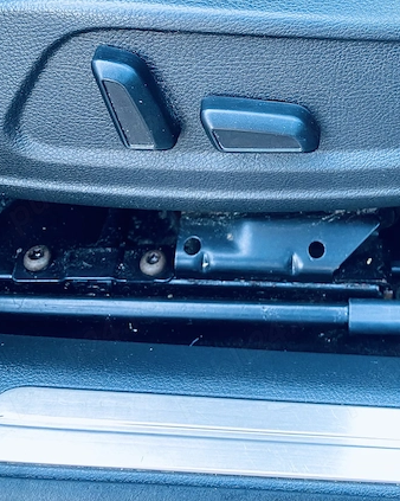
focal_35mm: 48
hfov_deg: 30.5
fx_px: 711
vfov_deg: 35.9
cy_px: 28
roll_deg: +0.0
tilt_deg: -37.6
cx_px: 333
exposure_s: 1/71
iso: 125
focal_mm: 4.25
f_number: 1.8
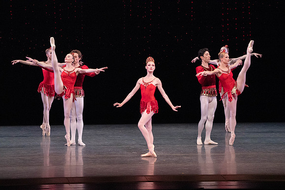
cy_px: 95
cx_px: 142
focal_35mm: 271
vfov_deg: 5.1
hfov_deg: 7.6
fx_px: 2146
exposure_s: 1/500
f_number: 11
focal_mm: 271
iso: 16000
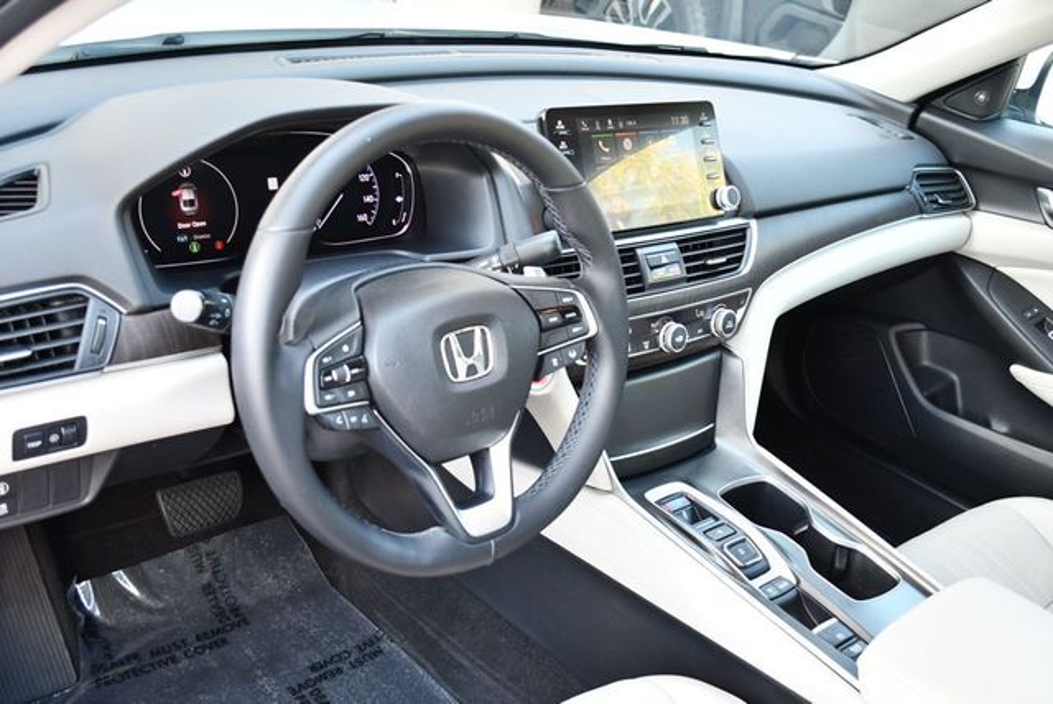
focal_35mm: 40
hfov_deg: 48.4
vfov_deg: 33.5
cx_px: 526
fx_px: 1171
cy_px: 352
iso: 1000
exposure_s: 1/125
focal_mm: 20
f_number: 3.8
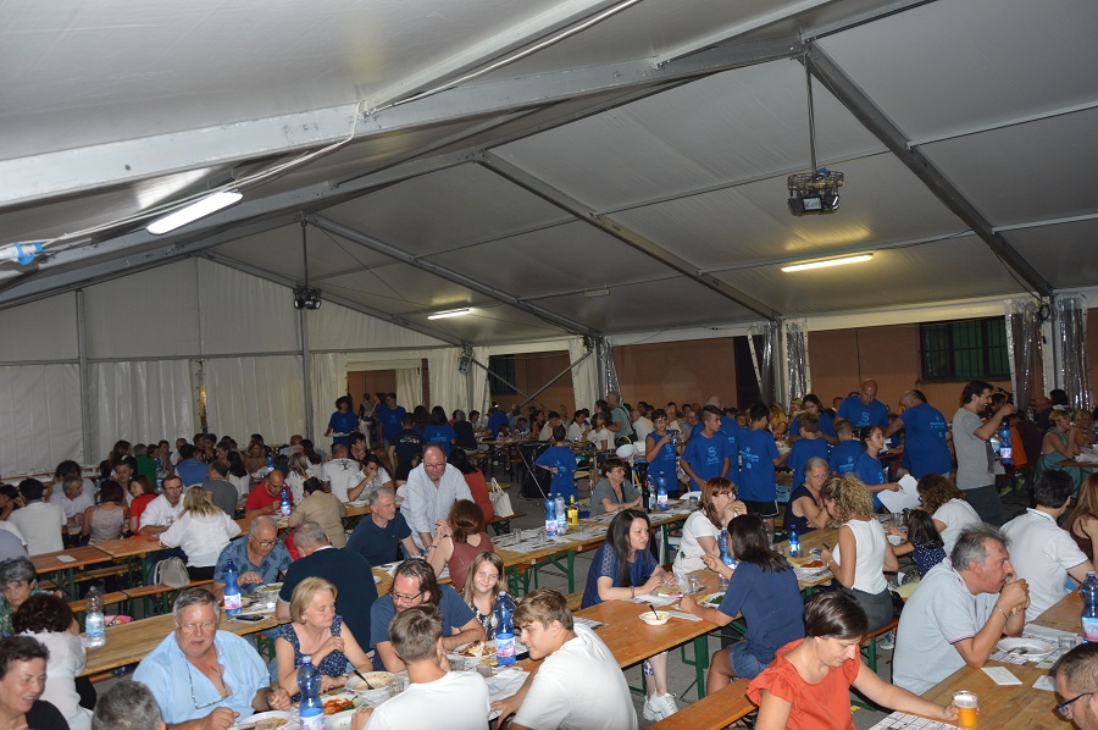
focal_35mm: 27
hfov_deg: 67.4
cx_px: 549
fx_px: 823
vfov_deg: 47.8
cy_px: 365
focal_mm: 18
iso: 450
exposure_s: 1/60
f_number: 3.5
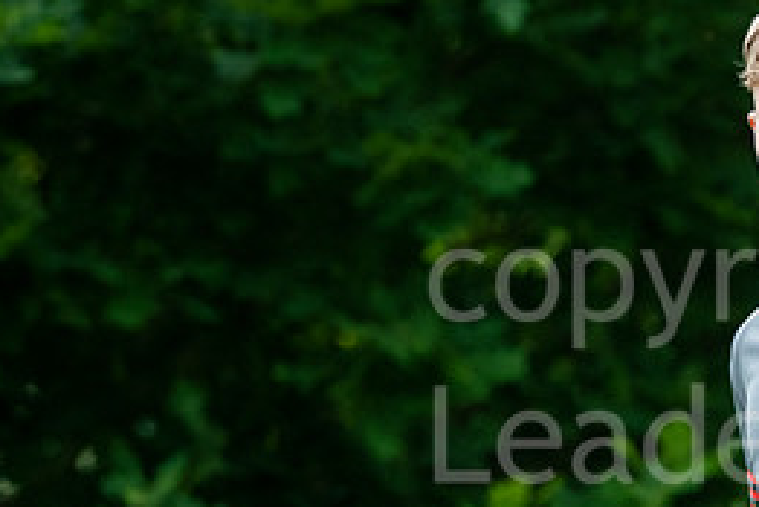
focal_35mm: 1196
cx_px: 808
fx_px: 25229
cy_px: 462
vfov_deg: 1.2
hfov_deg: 1.7
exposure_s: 1/1250
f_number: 5.6
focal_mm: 360
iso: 1250
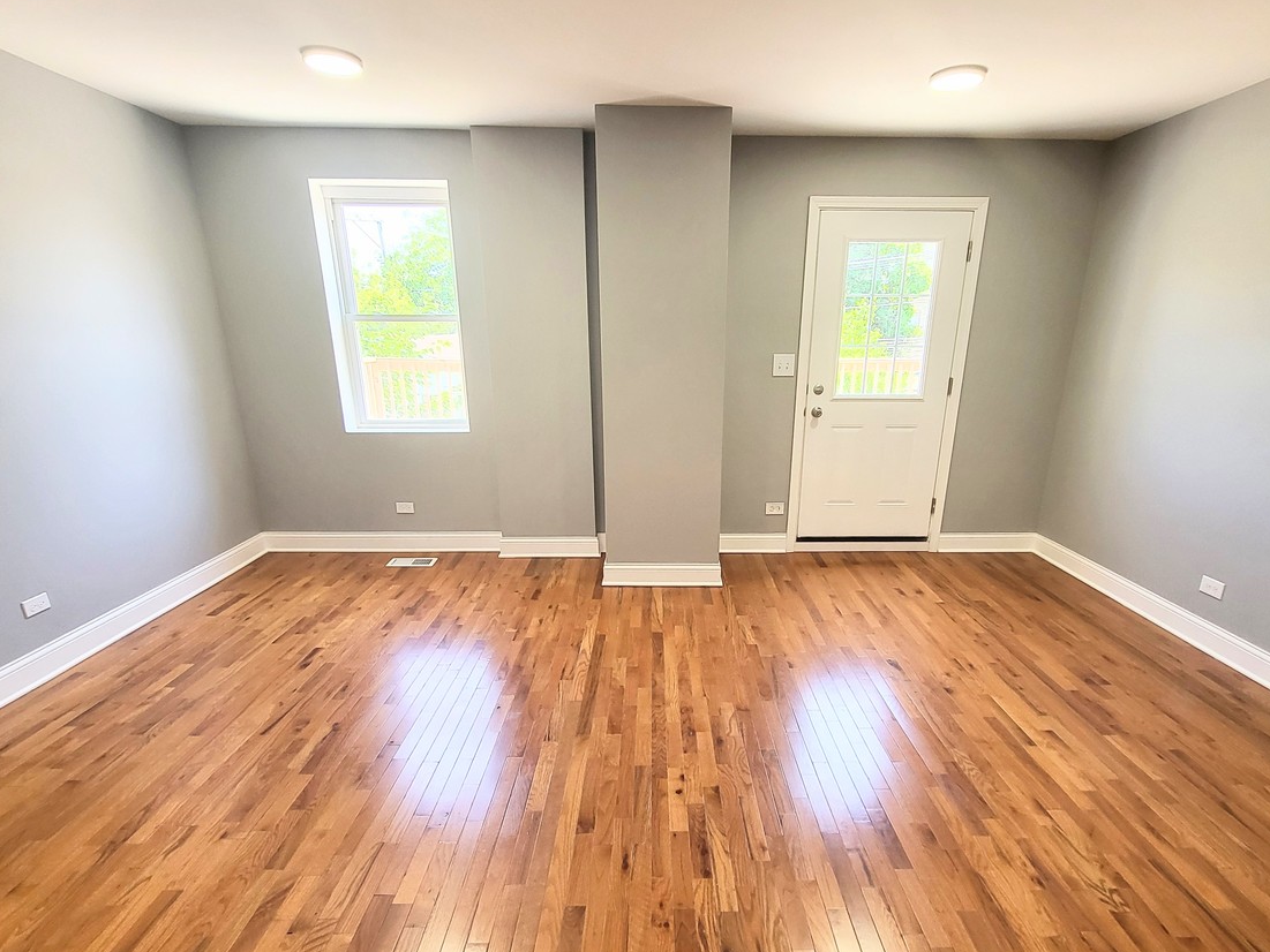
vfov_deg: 74.3
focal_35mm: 17
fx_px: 624
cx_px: 674
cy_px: 547
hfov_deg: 90.9
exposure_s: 1/60
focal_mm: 1.74
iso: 80
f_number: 2.2
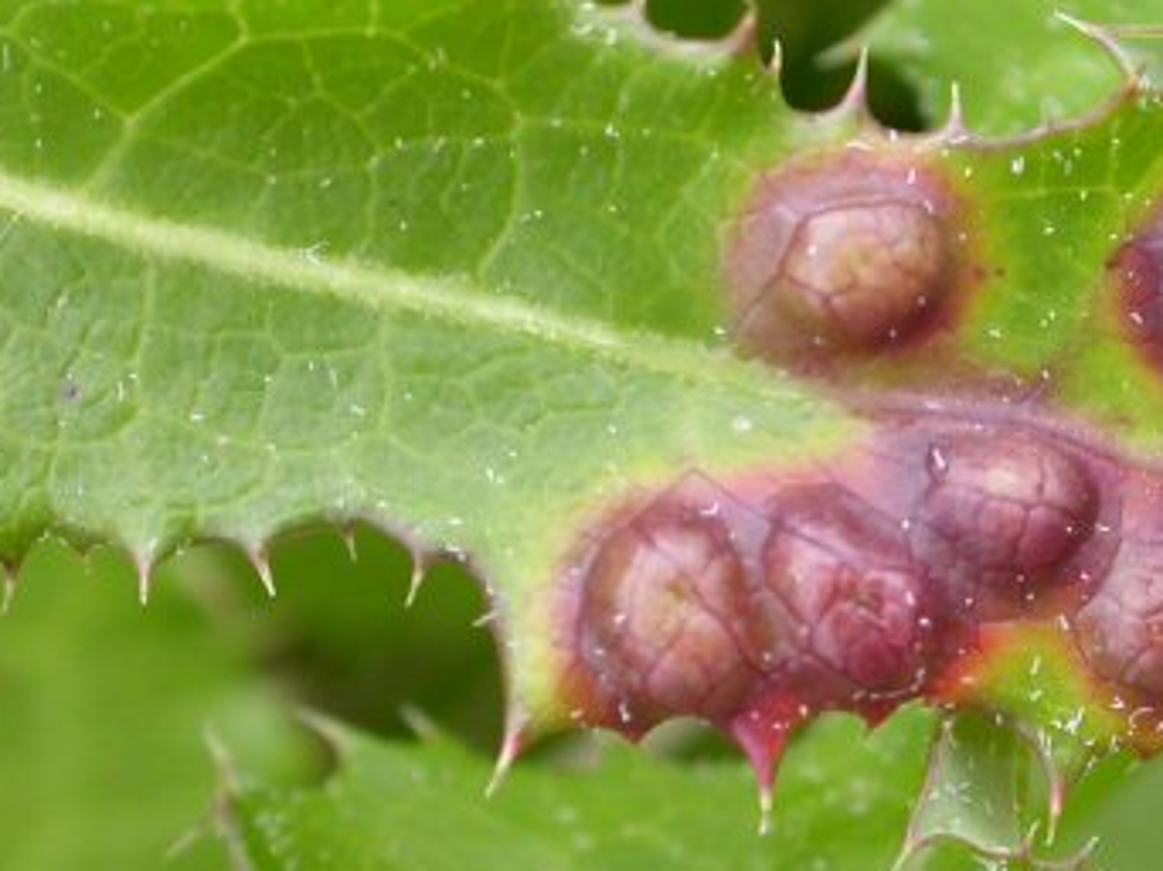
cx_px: 979
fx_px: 5741
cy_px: 432
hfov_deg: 11.5
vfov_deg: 8.7
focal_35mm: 171
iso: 100
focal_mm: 16.2
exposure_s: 1/63.1
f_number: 5.6
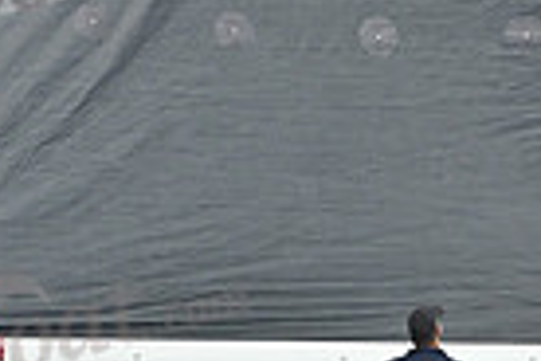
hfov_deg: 7.0
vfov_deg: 4.7
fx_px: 4418
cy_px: 504
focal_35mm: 294
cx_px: 455
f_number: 6.3
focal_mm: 70
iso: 320
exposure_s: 1/1600
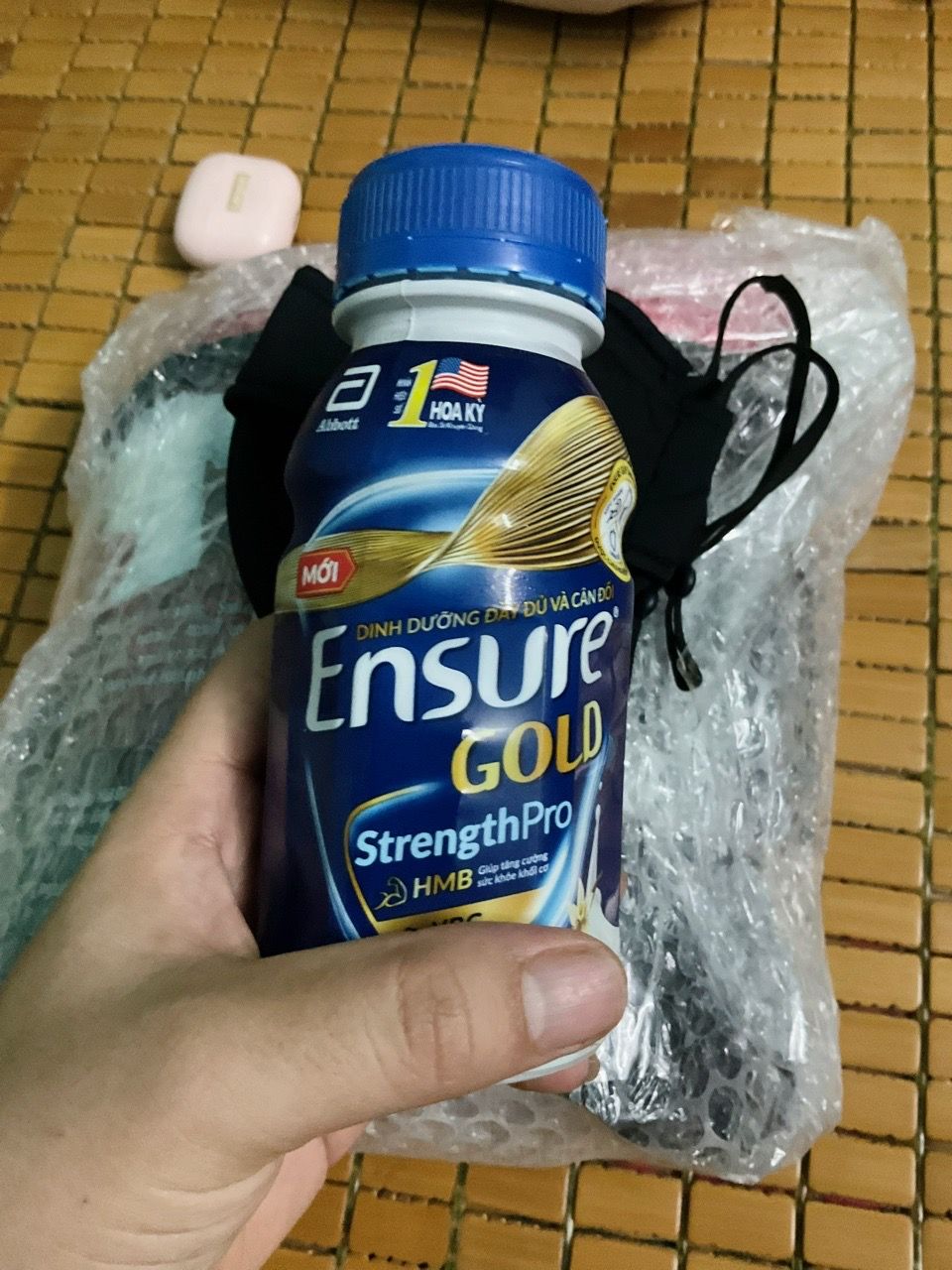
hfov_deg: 48.2
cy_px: 635
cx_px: 476
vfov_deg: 61.7
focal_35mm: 29
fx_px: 1063
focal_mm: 3
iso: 400
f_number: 1.8
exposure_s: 1/25
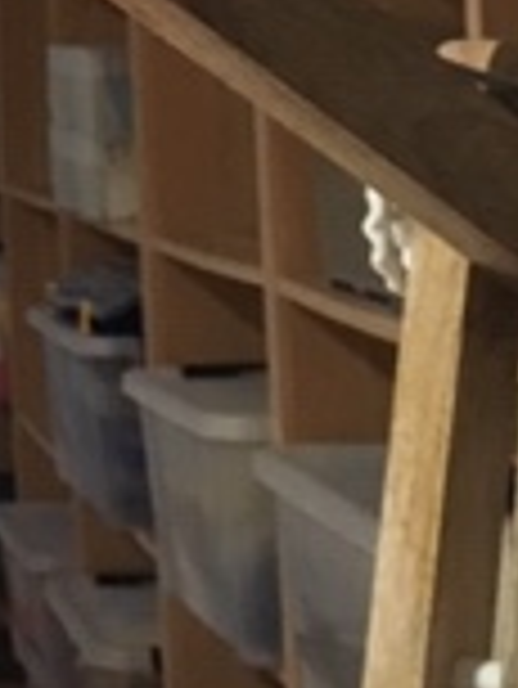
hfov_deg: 11.0
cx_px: -554
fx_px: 2411
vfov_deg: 15.9
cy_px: -49
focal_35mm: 121
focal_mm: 4.15
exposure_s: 1/33
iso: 200
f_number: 2.2
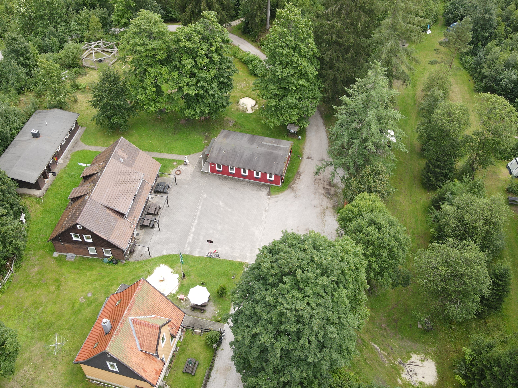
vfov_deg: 45.4
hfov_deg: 58.3
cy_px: 190
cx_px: 248
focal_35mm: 31
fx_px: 464
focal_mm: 4.5
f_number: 2.8
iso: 100
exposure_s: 1/160
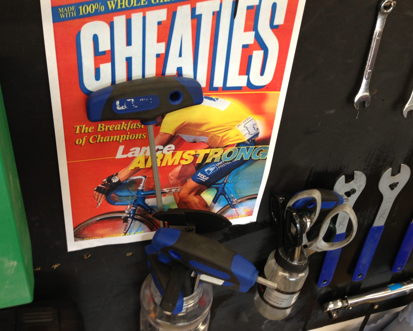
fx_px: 428
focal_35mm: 35
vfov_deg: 42.2
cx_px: 207
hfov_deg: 51.5
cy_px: 164
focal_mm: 4.13
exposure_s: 1/20
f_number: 2.4
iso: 80
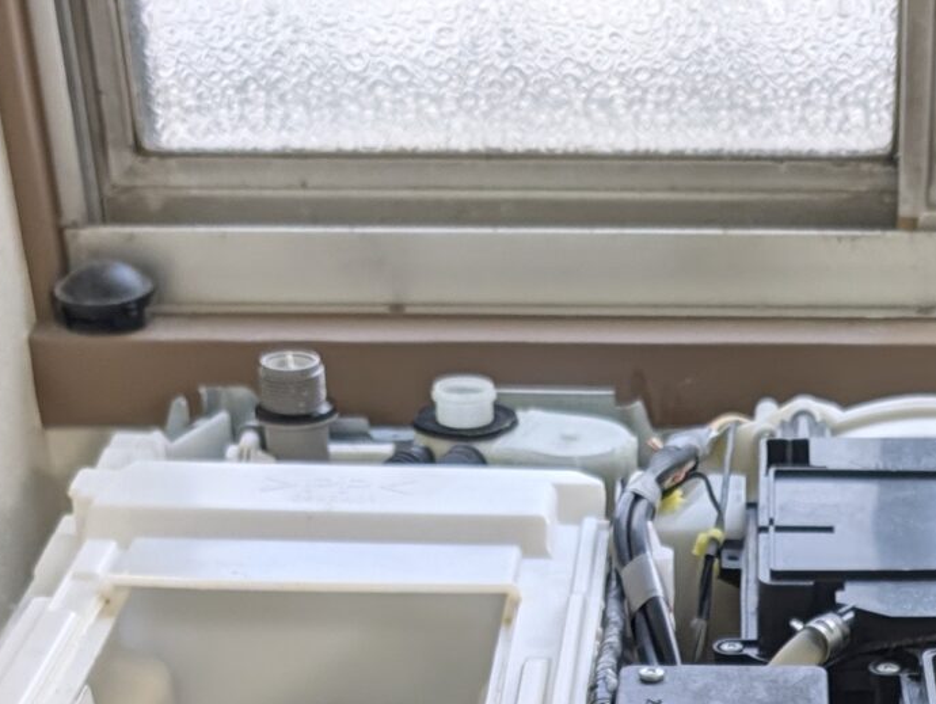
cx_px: 718
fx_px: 2409
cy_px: 1293
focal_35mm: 89
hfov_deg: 21.8
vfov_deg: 14.5
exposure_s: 1/130
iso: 24
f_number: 1.68
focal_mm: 6.9
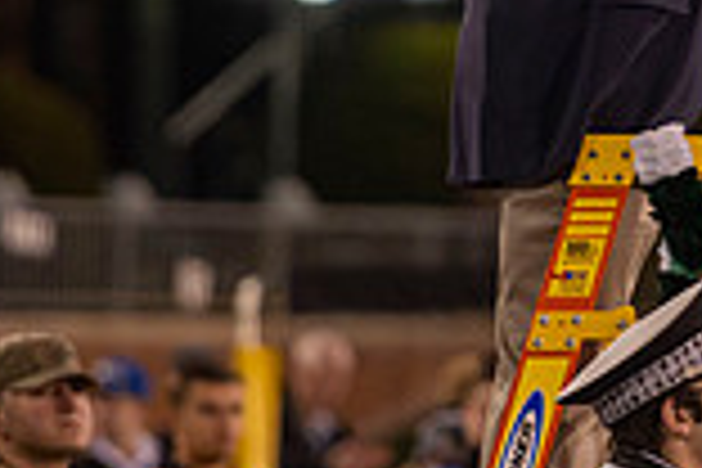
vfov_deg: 1.9
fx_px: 14468
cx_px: 626
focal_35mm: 742
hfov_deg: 2.8
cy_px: -324
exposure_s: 1/500
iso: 1000
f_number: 2.8
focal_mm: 200
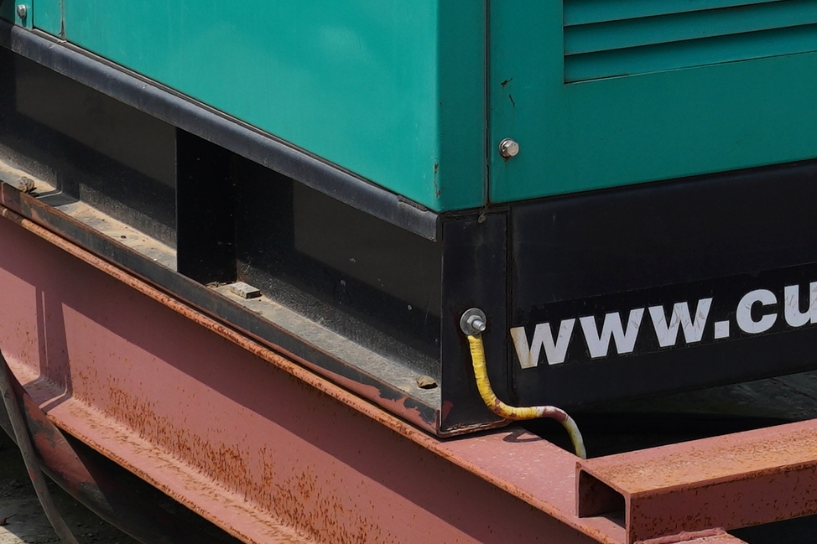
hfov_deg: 9.9
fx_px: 4651
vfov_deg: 6.5
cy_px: -545
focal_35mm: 205
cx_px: 1055
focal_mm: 28
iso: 80
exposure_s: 1/800
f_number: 5
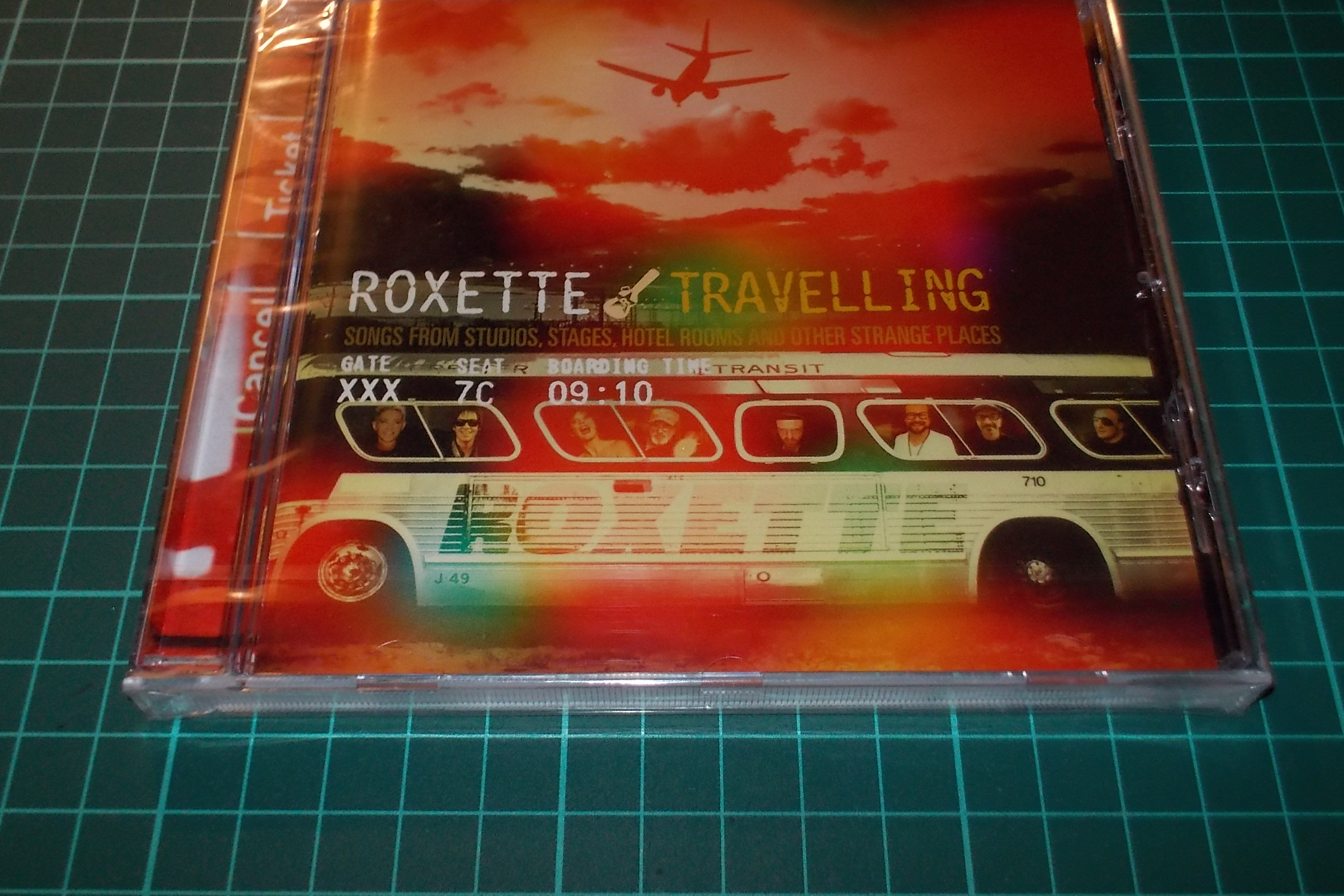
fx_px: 1456
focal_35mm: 39
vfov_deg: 34.2
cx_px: 670
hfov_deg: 49.6
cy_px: 407
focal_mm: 5.2
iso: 200
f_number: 3.7
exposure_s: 1/30
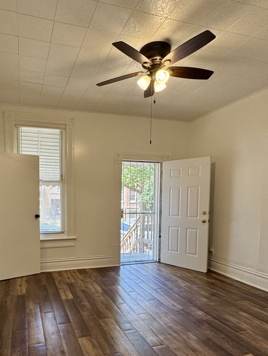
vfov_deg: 70.8
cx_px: 90
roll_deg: +0.0
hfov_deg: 55.7
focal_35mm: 24
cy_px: 214
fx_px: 248
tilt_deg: -3.2
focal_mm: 2.22
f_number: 2.2
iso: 160
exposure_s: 1/120
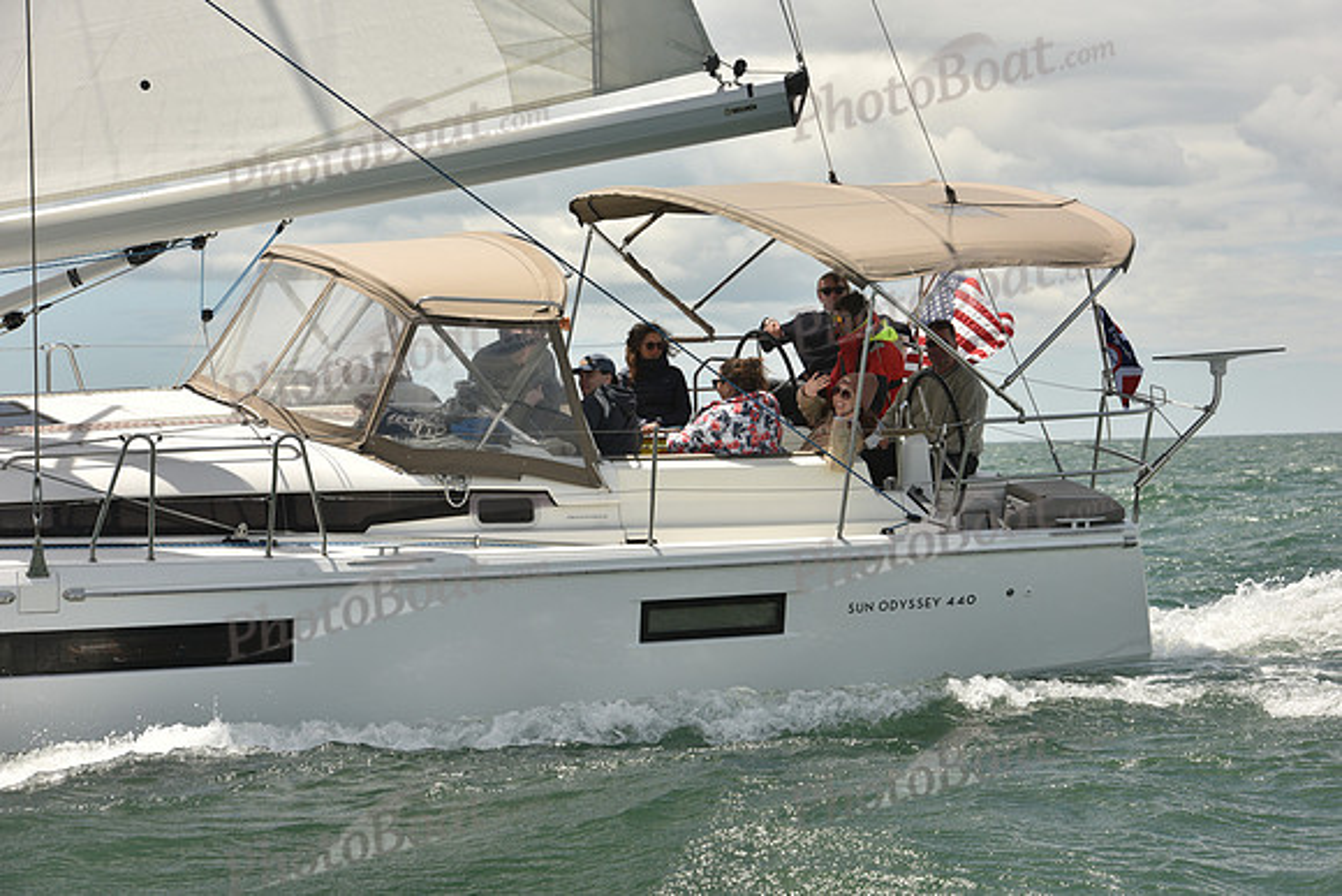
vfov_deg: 11.2
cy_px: 448
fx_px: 4549
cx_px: 671
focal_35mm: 122
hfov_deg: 16.8
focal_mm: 122
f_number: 11
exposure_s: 1/800
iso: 320
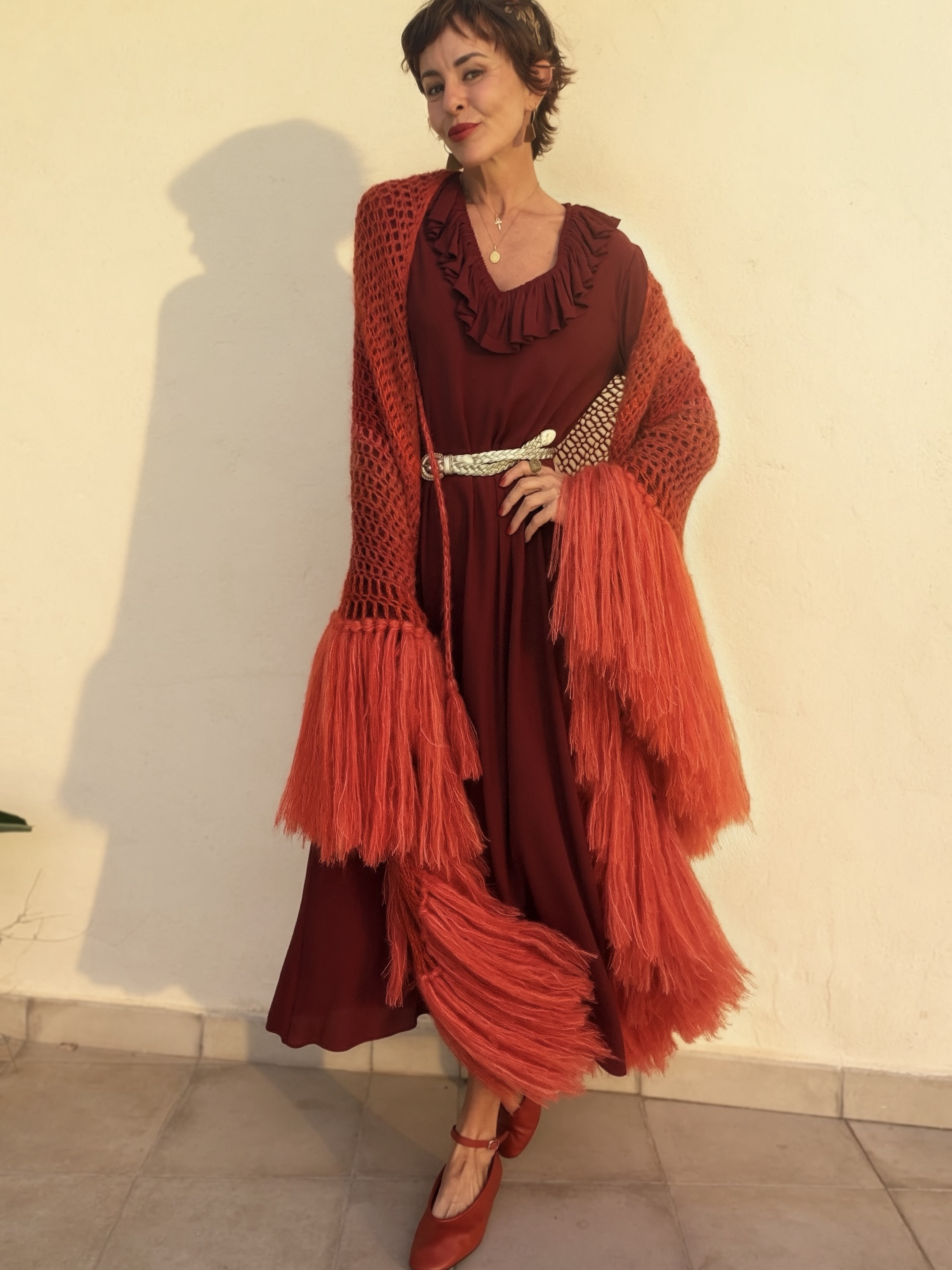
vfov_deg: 60.0
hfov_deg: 46.8
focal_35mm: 30
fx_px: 1100
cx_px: 476
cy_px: 635
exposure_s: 1/513
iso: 25
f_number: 1.9
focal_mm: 2.71
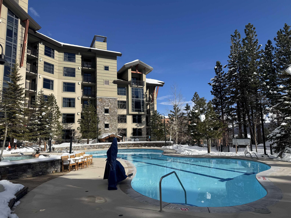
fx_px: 202
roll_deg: +1.7
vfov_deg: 56.8
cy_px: 109
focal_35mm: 24
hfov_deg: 71.6
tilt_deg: +6.8
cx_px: 146
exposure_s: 1/7092
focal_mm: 6.76
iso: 80
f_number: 1.78
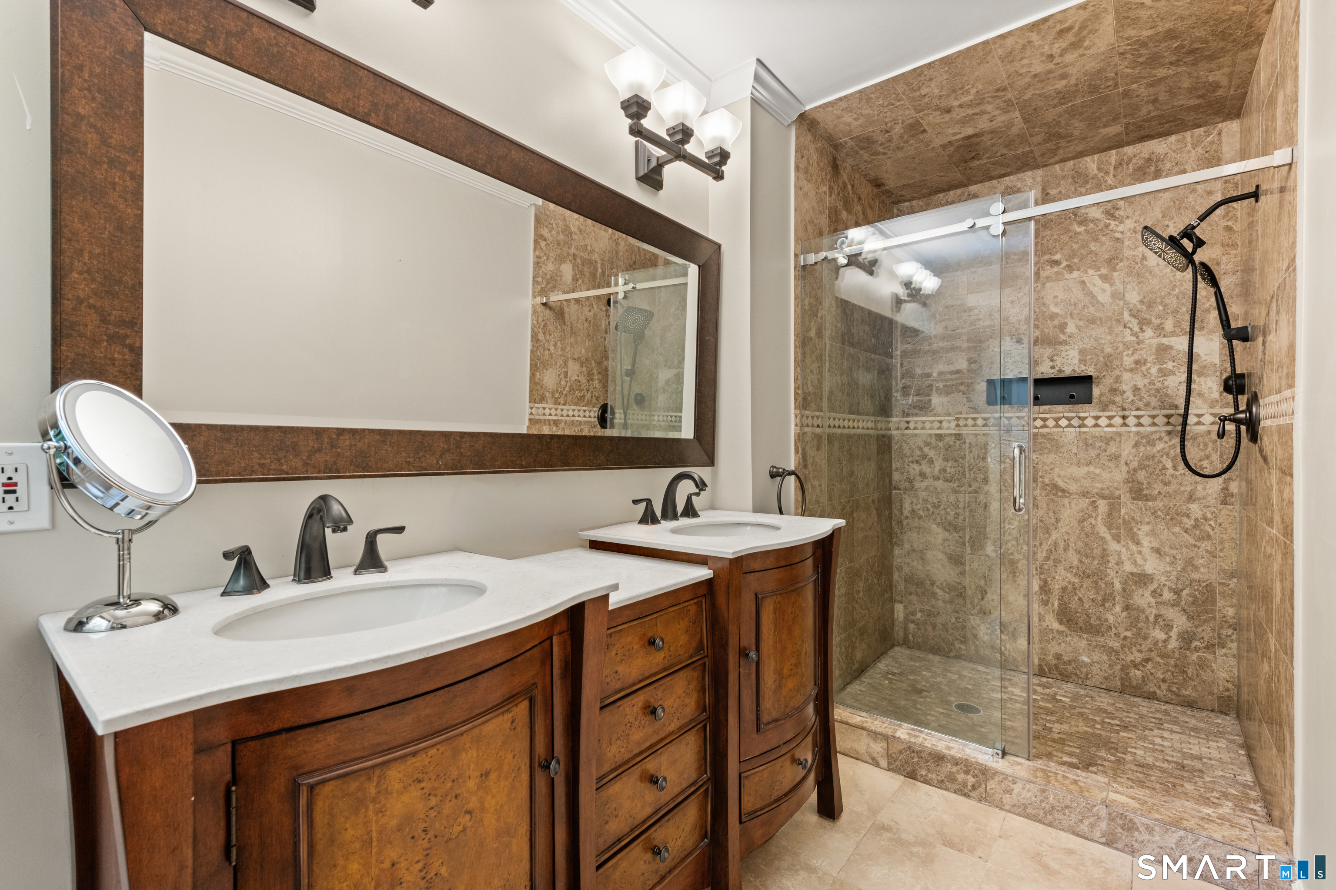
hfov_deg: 96.7
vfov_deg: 73.7
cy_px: 445
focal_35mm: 16
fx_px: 594
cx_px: 668
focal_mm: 16
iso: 250
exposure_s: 2
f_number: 11
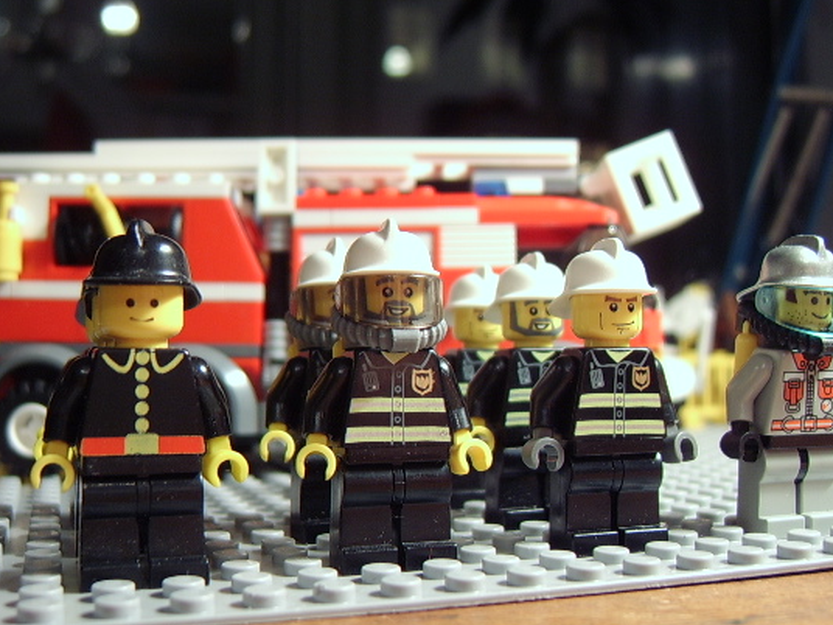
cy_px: 325
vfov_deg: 38.7
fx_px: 890
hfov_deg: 50.1
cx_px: 437
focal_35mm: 37
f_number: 2.7
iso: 100
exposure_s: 1/4
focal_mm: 8.13
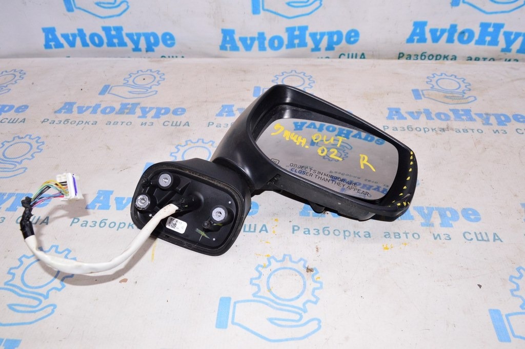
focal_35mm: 30
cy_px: 174
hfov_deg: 62.0
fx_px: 437
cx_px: 262
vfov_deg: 43.5
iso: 1600
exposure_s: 1/160
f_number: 8
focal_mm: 20
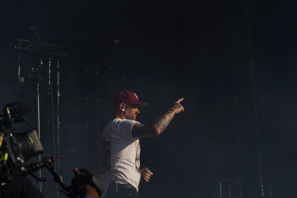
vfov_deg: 13.0
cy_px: 99
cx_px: 148
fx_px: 866
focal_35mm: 105
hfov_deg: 19.5
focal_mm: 105
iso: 100
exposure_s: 1/500
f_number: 8
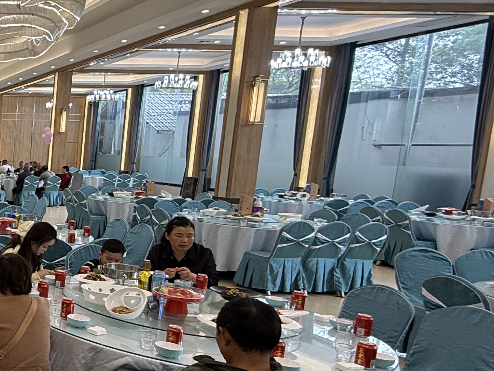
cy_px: 215
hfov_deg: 32.4
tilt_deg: -7.4
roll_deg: -1.3
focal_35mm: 39
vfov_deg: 36.7
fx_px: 557
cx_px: -182
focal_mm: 2.22
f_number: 2.2
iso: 80
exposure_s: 1/100
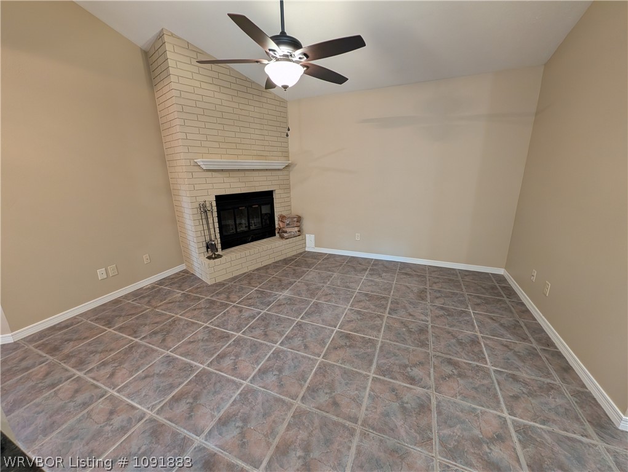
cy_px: 236
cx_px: 314
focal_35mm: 12
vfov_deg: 94.6
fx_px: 218
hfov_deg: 110.5
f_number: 1.7
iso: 97
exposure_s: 1/40
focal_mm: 2.02
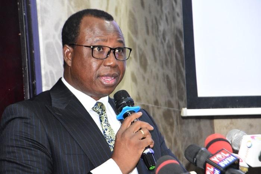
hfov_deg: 13.0
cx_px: 130
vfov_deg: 8.7
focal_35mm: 158
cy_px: 87
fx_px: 1142
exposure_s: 1/80
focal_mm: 105
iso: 5000
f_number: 8
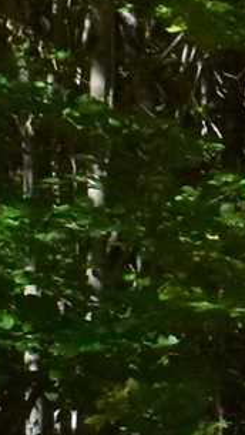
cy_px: 720
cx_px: 989
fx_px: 4738
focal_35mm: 411
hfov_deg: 2.9
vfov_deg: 5.2
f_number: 11
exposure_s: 1/400
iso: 400
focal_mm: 26
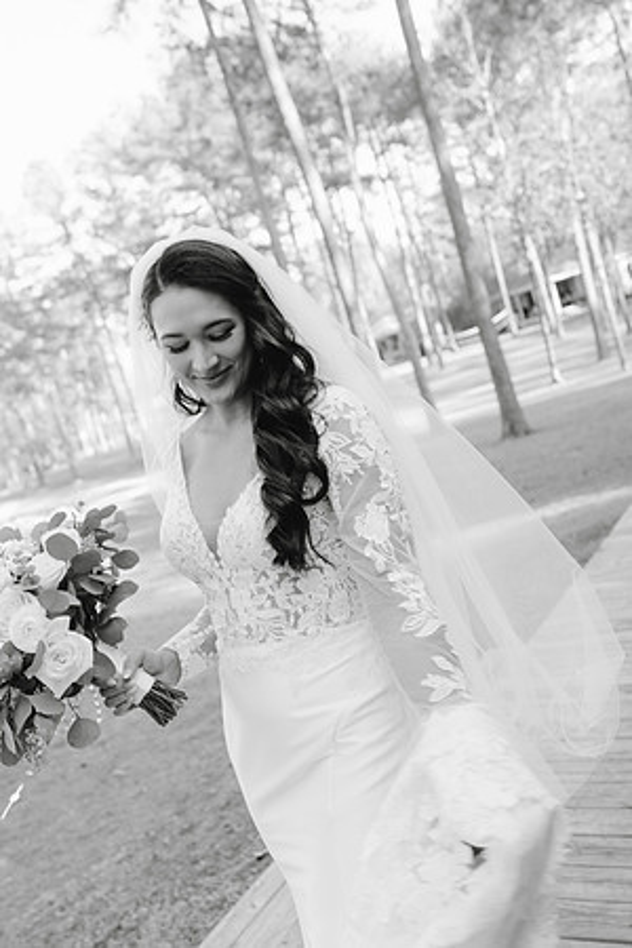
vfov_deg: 54.4
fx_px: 922
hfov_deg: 37.9
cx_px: 316
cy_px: 474
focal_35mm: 35
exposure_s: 1/200
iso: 400
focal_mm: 35
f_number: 4
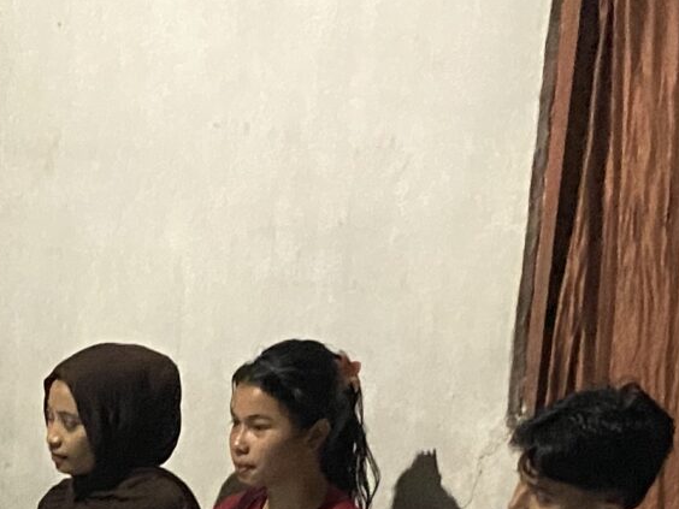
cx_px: -193
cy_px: 919
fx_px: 2315
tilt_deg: -20.9
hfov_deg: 15.9
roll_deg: -0.3
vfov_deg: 11.6
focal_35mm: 118
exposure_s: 1/25
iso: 800
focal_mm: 4.25
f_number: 1.8
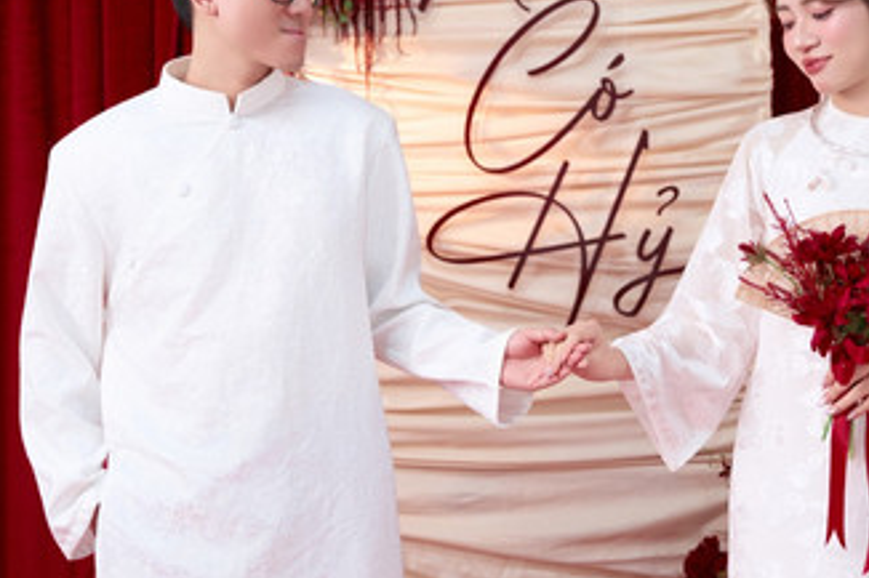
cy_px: 236
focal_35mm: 67
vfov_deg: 20.2
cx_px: 533
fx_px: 1626
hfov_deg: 29.8
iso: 500
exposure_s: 1/200
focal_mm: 43.9
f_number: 2.8
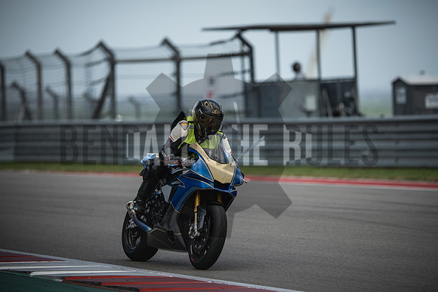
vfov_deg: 4.6
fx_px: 3651
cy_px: 146
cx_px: 219
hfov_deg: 6.9
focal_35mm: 300
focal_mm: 200
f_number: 2
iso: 200
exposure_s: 1/4000
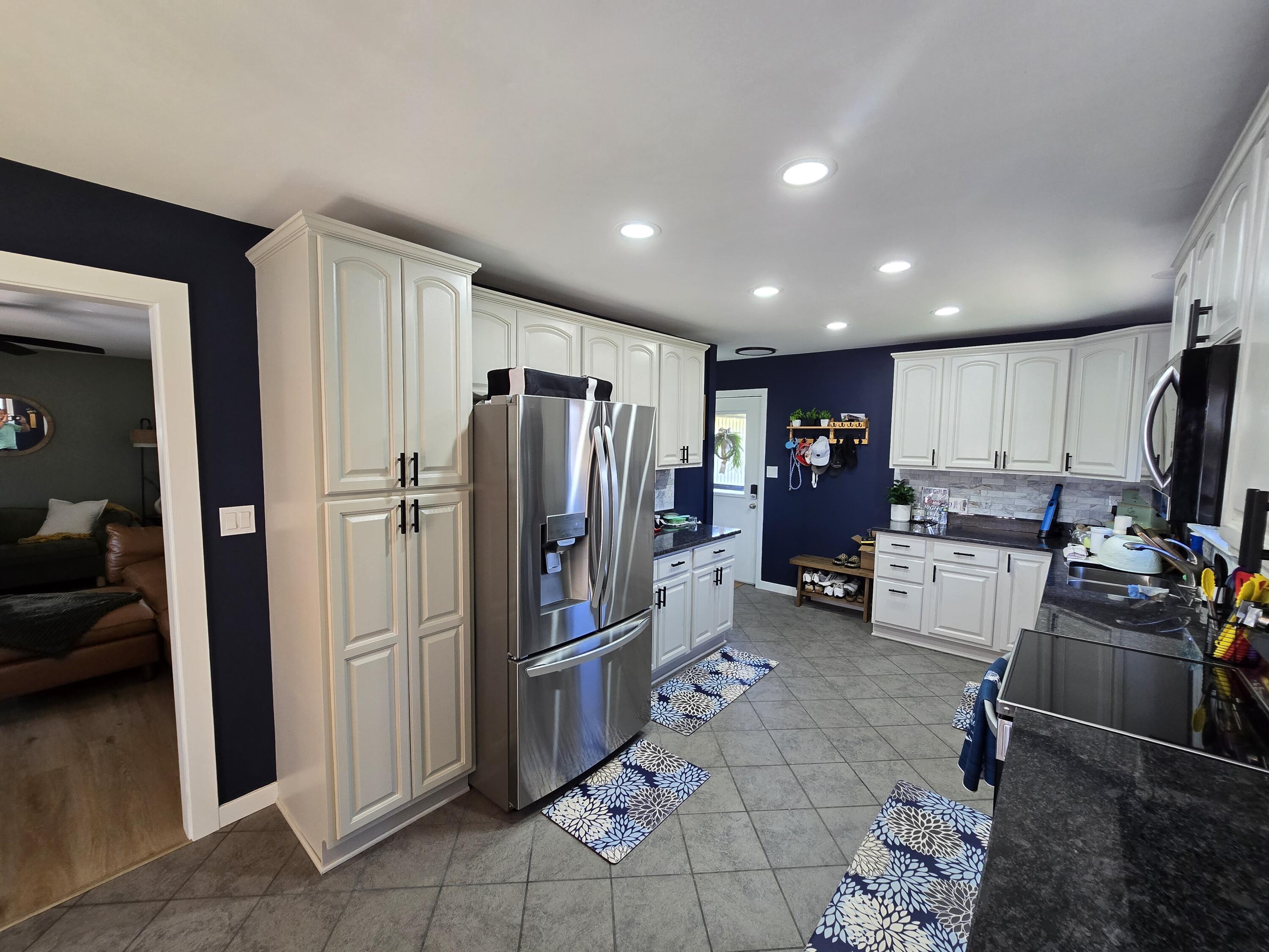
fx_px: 477
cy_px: 476
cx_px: 634
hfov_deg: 106.2
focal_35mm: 13
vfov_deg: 89.9
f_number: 2.2
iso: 160
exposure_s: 1/60
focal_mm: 2.2
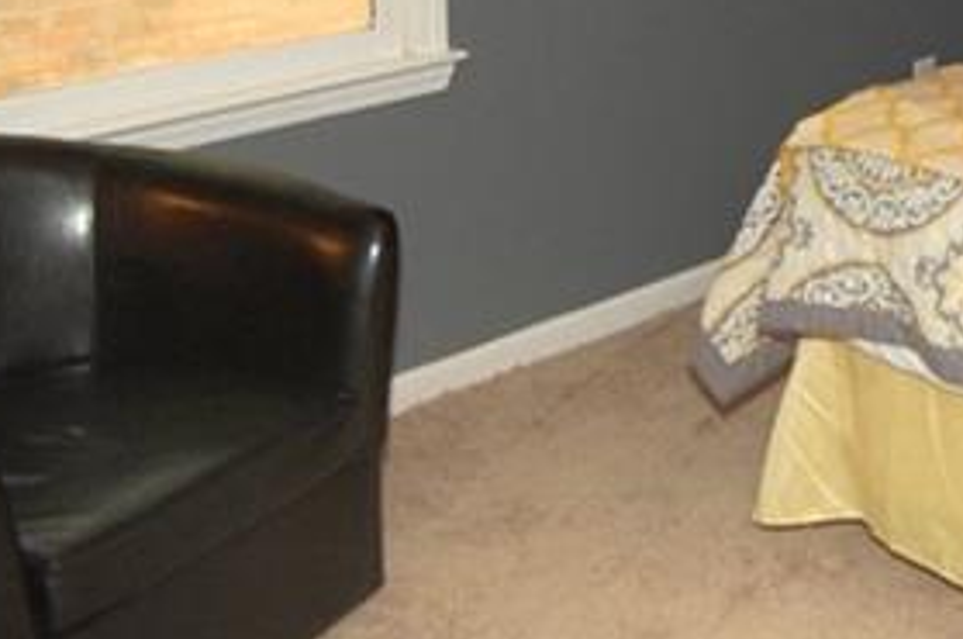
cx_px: 1167
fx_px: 1762
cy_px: -173
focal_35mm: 66
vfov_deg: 19.1
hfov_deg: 26.9
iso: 400
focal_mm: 12
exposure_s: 1/60
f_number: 4
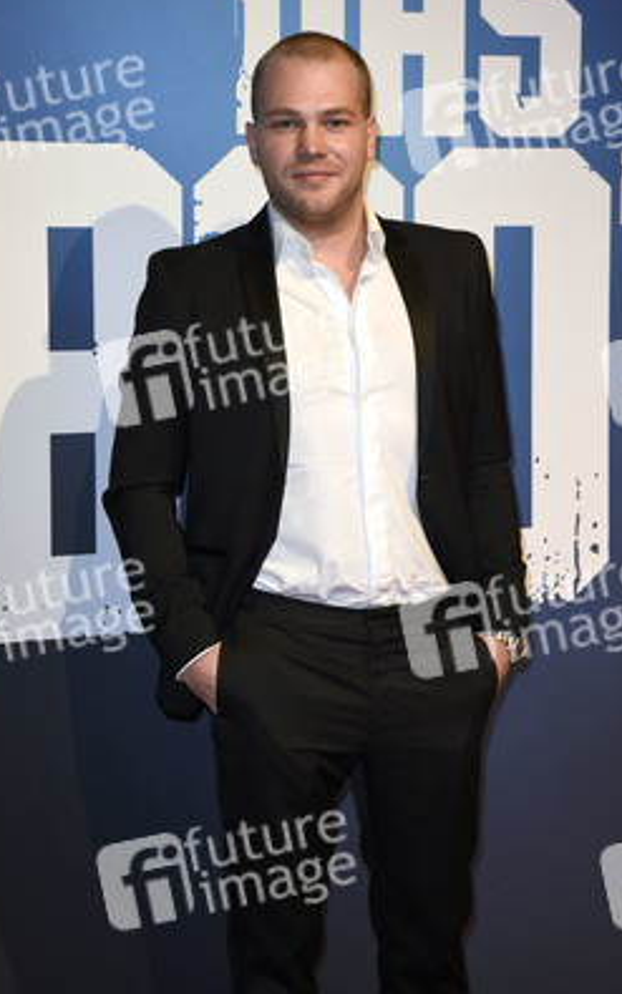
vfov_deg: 21.6
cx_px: 300
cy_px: 493
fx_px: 2603
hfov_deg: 13.6
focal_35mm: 96
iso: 640
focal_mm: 62
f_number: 6.3
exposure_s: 1/160
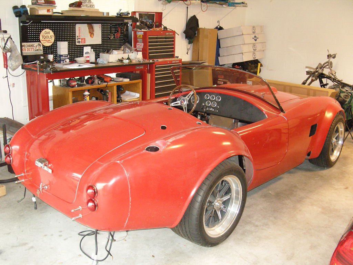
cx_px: 176
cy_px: 132
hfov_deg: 49.0
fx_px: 388
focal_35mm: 38
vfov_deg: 37.7
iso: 320
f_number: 2.8
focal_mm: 7.8
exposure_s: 1/40
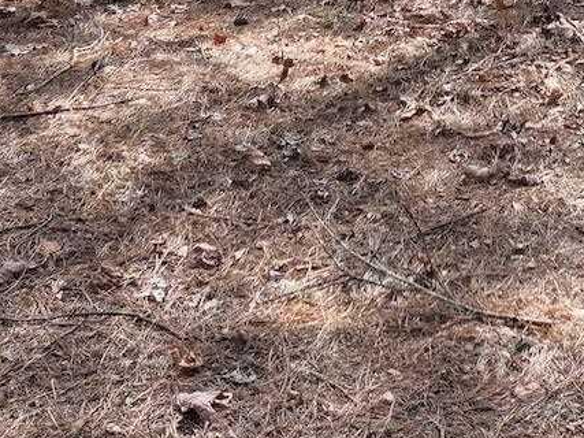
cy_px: -336
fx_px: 1822
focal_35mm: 108
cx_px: 520
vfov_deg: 12.6
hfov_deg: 17.9
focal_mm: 12.29
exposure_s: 1/120
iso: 100
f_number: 5
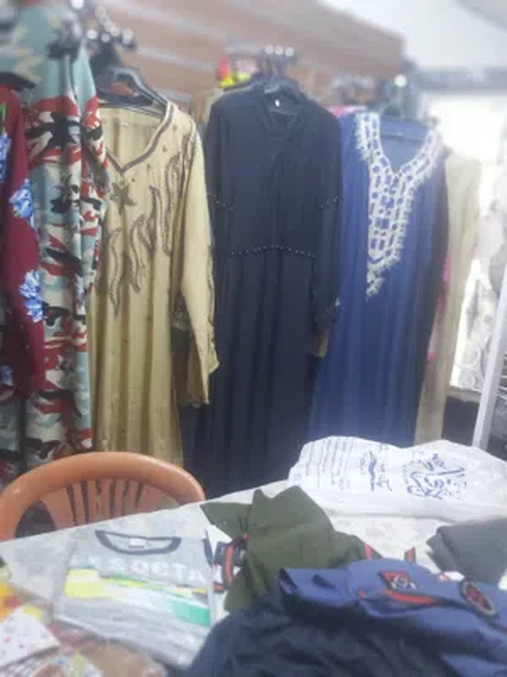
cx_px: 254
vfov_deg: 67.3
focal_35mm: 26
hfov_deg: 53.1
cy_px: 338
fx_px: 508
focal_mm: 3.92
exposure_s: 1/33
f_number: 1.7
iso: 250
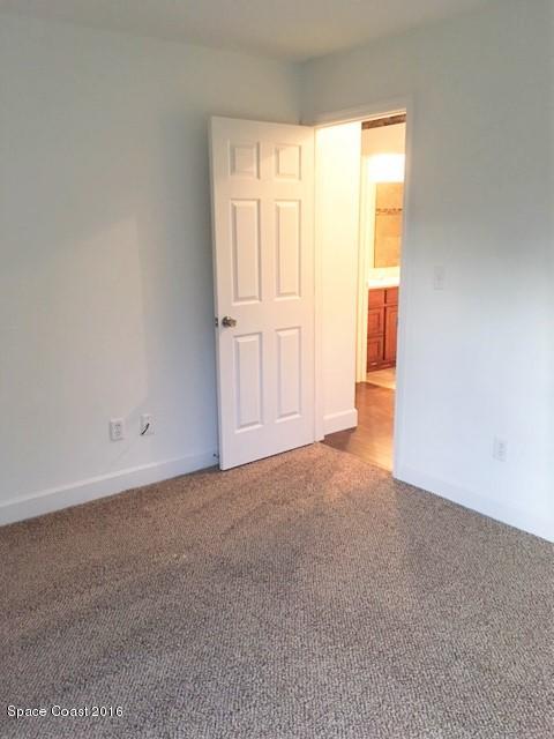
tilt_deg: -11.5
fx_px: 619
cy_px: 370
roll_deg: +1.9
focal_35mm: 29
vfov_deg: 61.7
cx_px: 277
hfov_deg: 48.2
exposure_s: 1/15
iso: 80
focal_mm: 4.15
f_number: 2.2
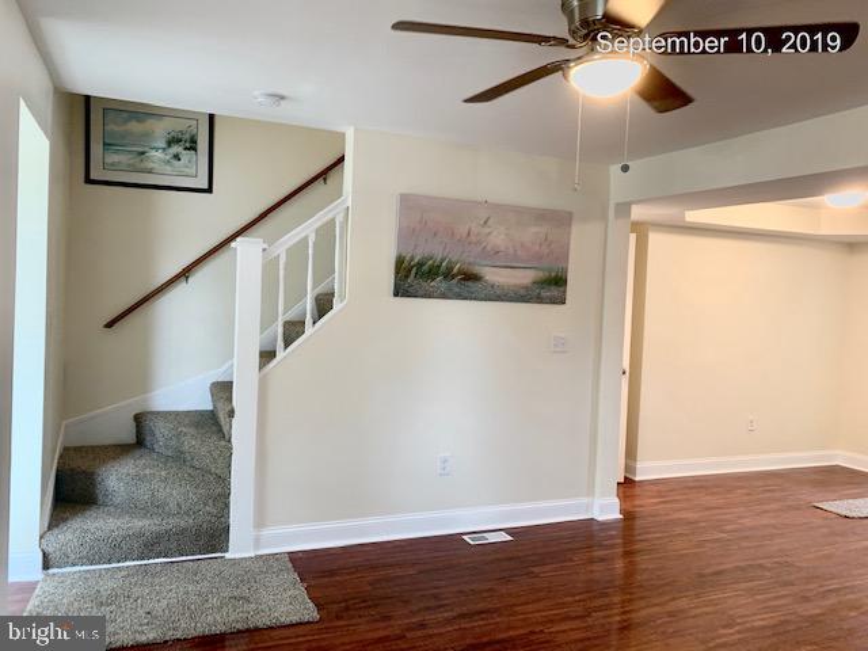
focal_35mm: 26
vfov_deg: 53.1
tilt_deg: -3.1
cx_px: 434
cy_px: 326
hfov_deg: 67.3
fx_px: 652
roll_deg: -1.9
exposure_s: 1/60
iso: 125
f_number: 1.8
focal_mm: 4.25
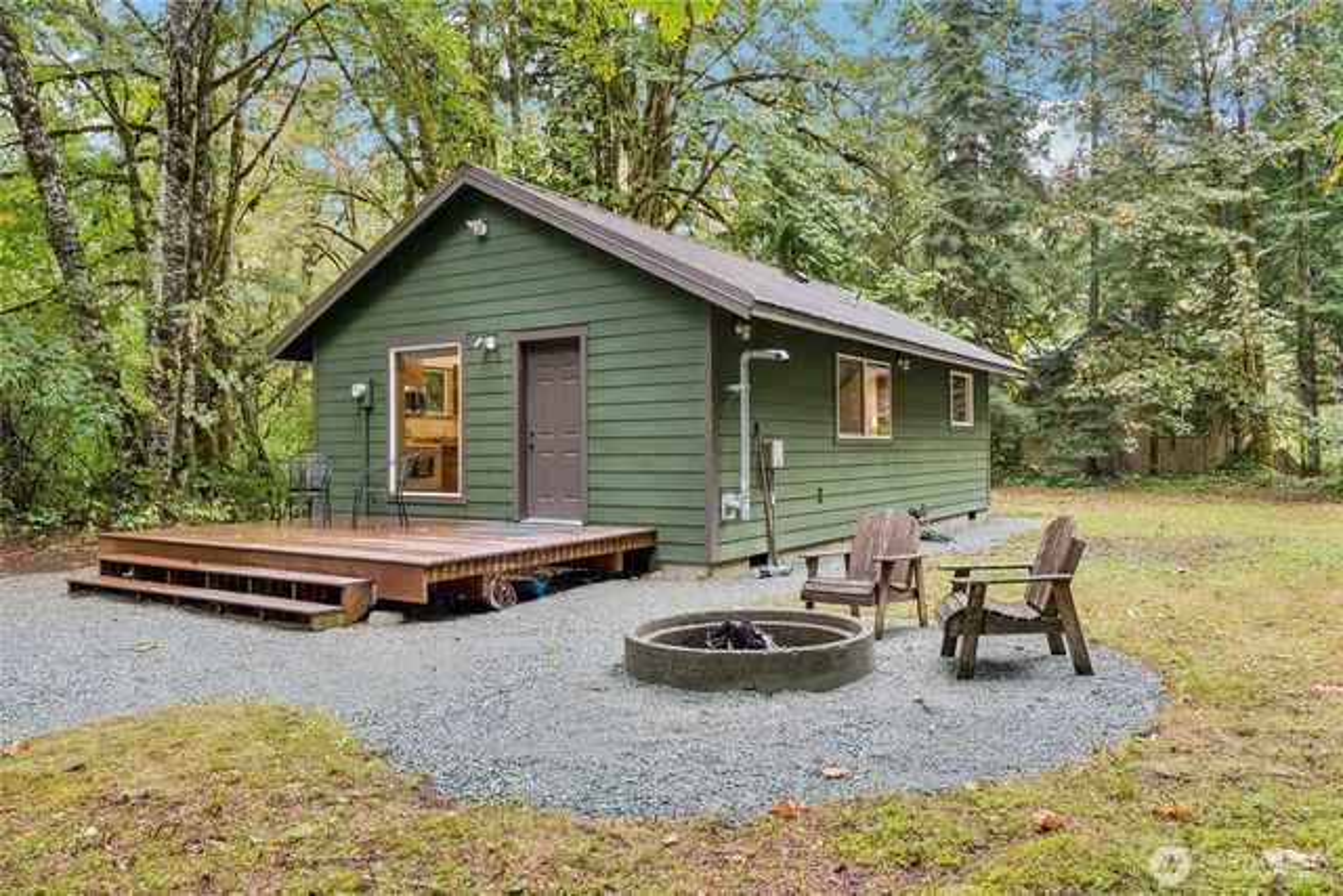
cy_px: 448
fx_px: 1007
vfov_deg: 48.0
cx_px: 672
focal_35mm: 27
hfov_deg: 67.4
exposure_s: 1/30
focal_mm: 18
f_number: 9
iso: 800
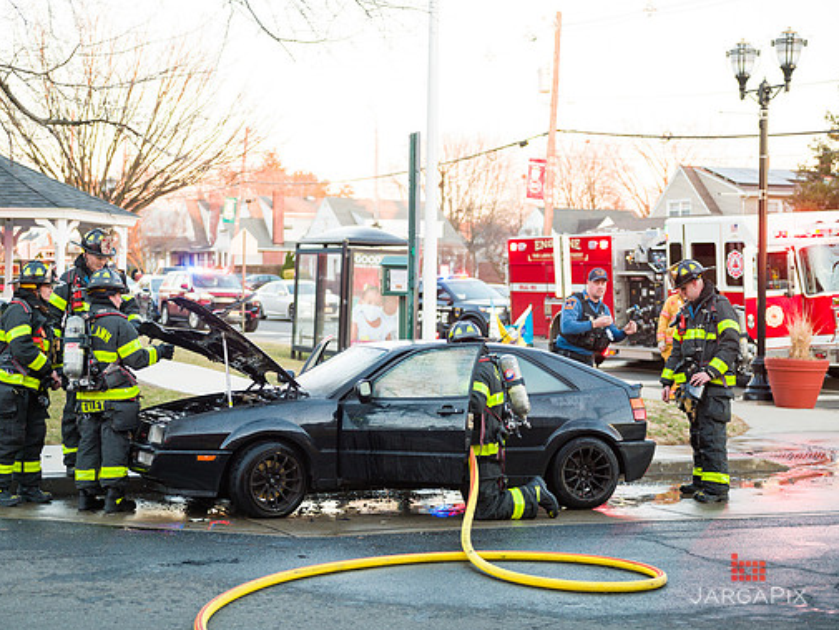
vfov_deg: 22.9
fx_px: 1552
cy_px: 319
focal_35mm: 64
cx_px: 367
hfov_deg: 30.2
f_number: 3.2
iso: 640
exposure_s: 1/200
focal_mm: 58
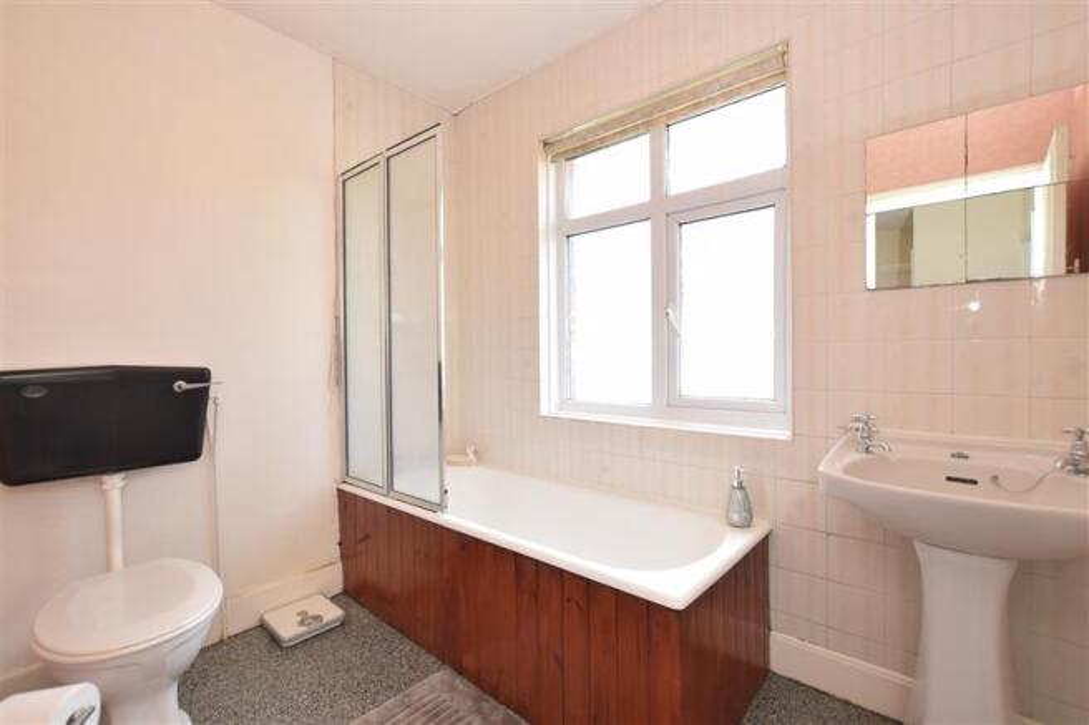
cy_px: 362
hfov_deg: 100.4
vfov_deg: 77.3
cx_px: 544
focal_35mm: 15
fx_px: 454
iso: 400
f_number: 7.1
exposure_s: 1/50
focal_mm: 10
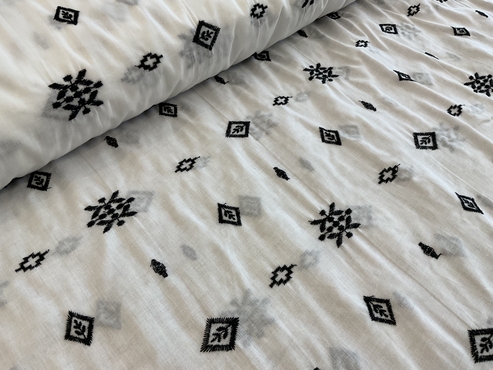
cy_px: 185
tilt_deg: -54.1
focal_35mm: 29
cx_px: 246
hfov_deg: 61.7
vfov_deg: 48.2
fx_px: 413
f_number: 1.8
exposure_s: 1/50
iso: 40
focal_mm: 3
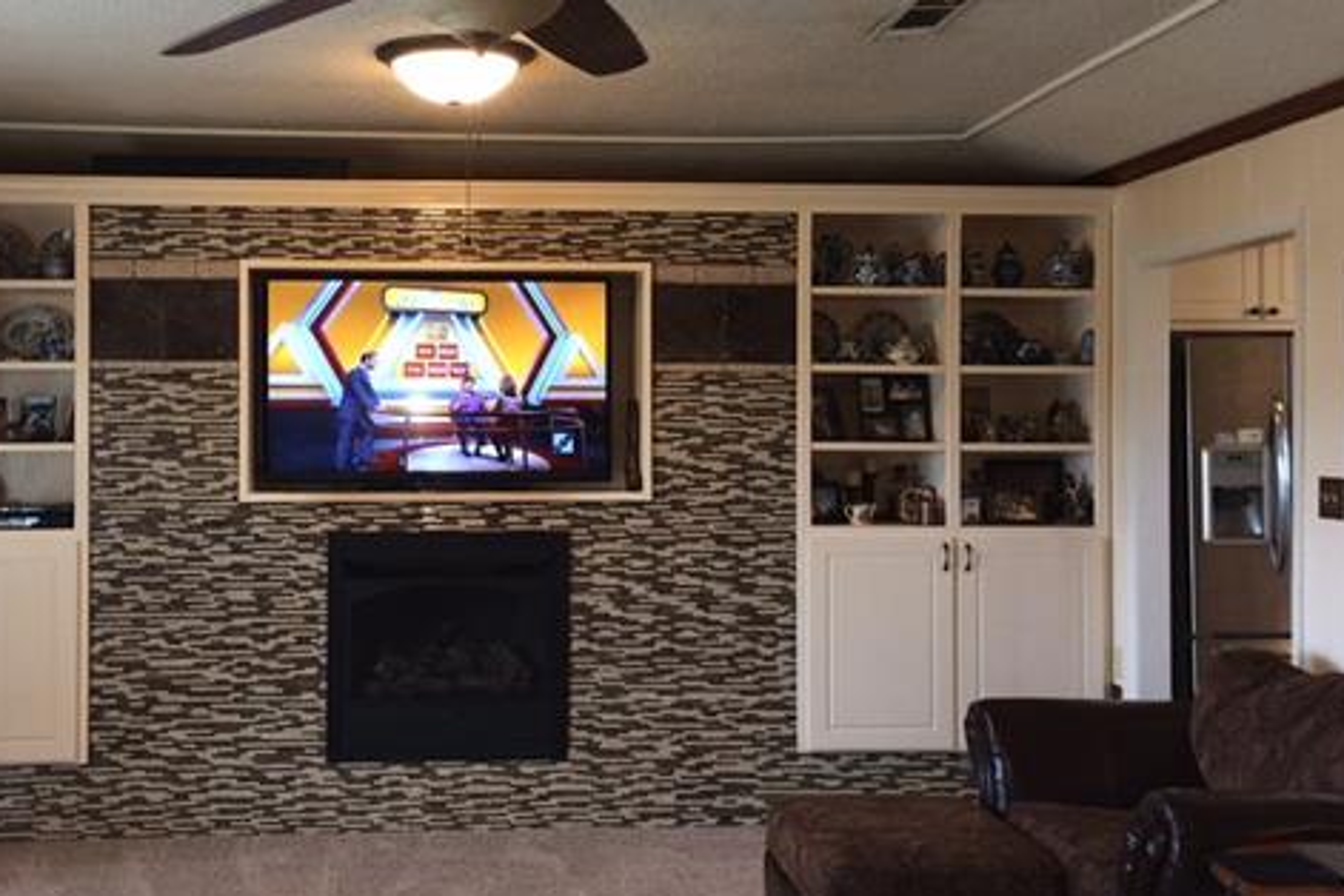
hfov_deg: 47.1
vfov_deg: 32.6
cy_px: 411
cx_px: 534
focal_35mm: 41
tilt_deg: +0.7
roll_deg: -0.1
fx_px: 1531
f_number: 2.2
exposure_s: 1/30
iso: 80
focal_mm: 4.15
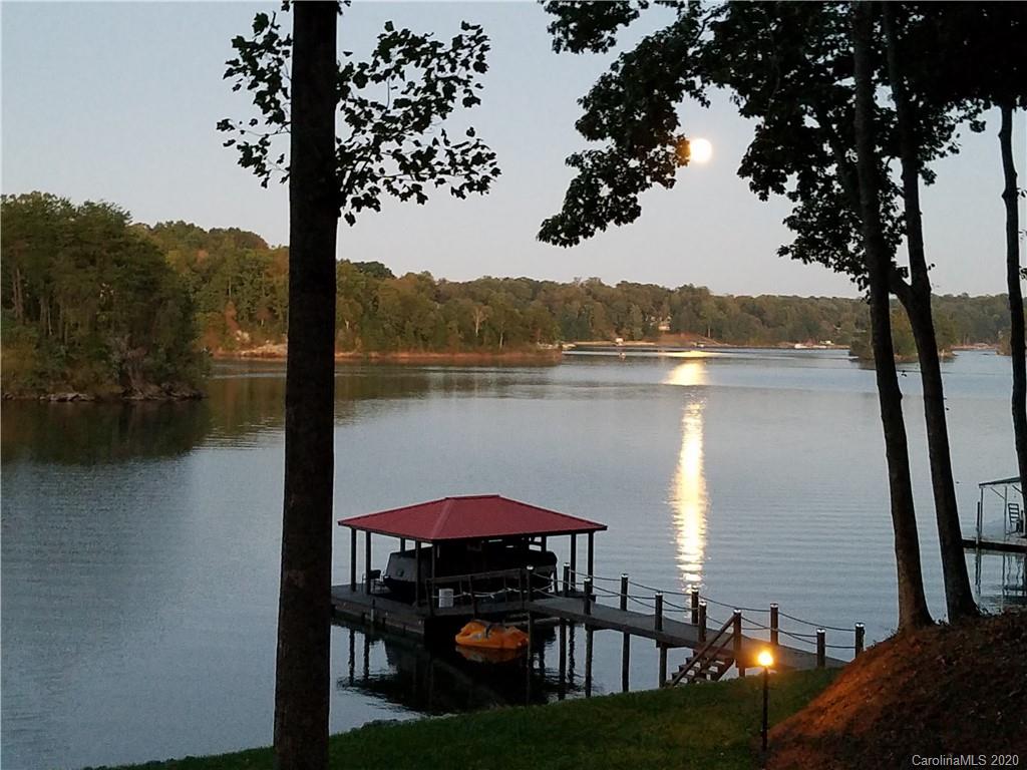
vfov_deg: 53.1
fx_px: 771
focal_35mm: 26
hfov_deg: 67.3
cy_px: 385
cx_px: 514
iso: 250
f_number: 1.7
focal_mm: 4.2
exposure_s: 1/10
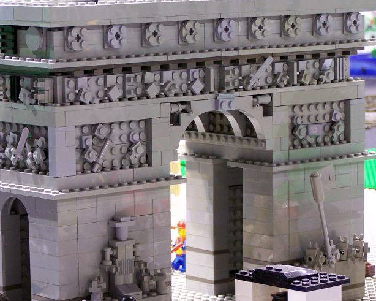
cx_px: 129
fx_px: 1702
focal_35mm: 153
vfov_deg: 10.1
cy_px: 185
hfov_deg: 12.6
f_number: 3.2
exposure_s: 1/4
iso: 80
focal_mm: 15.6
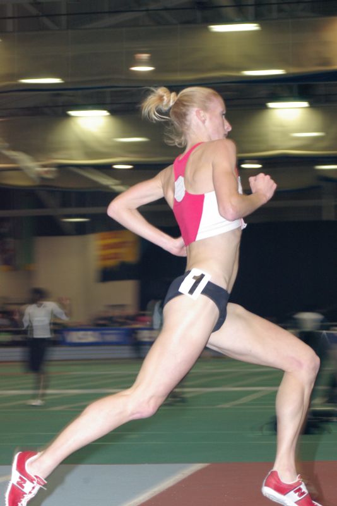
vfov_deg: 17.1
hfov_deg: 11.4
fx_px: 1683
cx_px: 168
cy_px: 253
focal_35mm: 120
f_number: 5.6
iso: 800
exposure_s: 1/100
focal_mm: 80
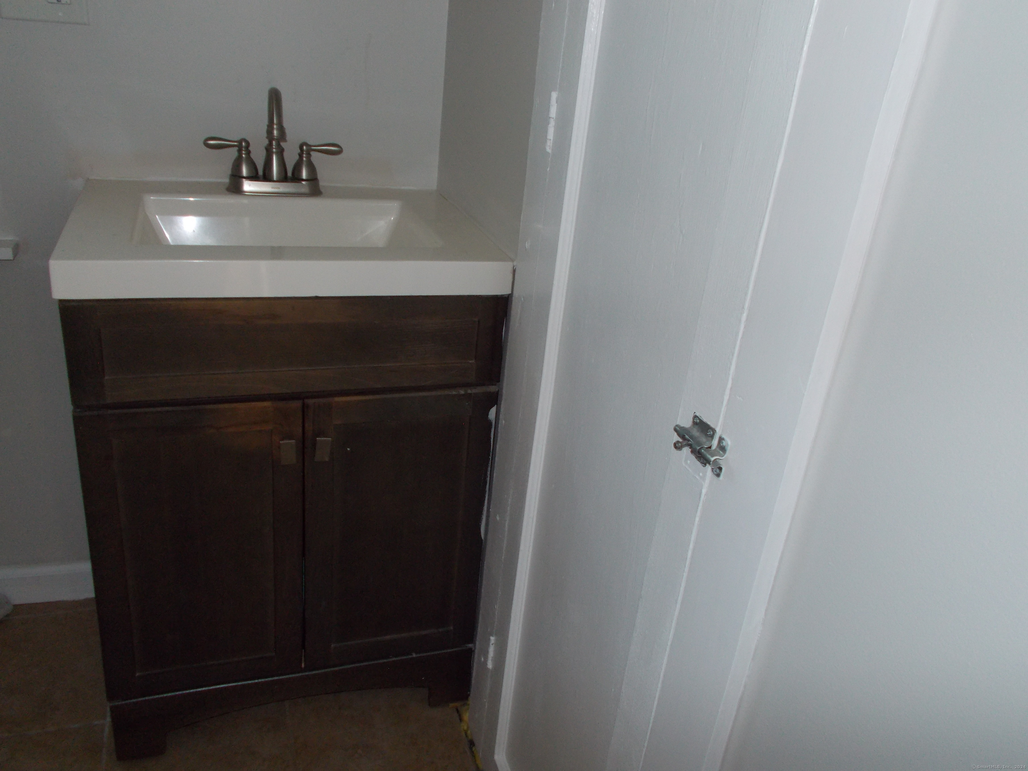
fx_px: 891
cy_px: 386
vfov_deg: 46.8
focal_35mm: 30
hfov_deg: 60.0
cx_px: 514
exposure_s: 1/25
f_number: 3.4
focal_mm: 5.3
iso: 200
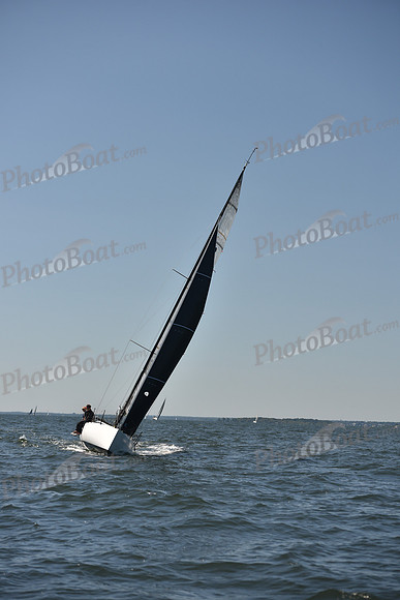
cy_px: 300
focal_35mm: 85
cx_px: 200
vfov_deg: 23.9
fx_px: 1416
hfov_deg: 16.1
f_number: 3.5
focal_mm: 85
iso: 250
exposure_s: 1/1600
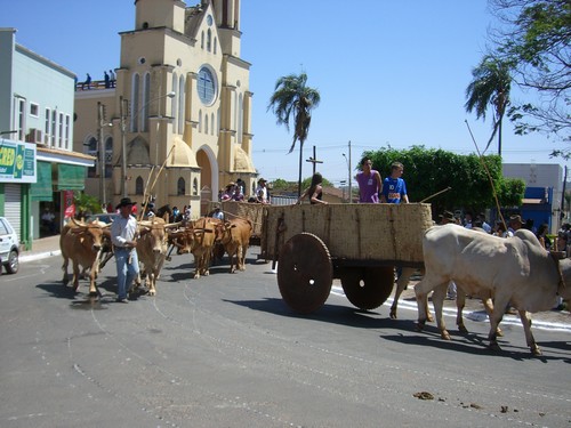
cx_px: 286
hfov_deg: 49.0
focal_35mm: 38
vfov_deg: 37.7
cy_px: 214
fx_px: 627
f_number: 4.3
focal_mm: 6.2
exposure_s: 1/640
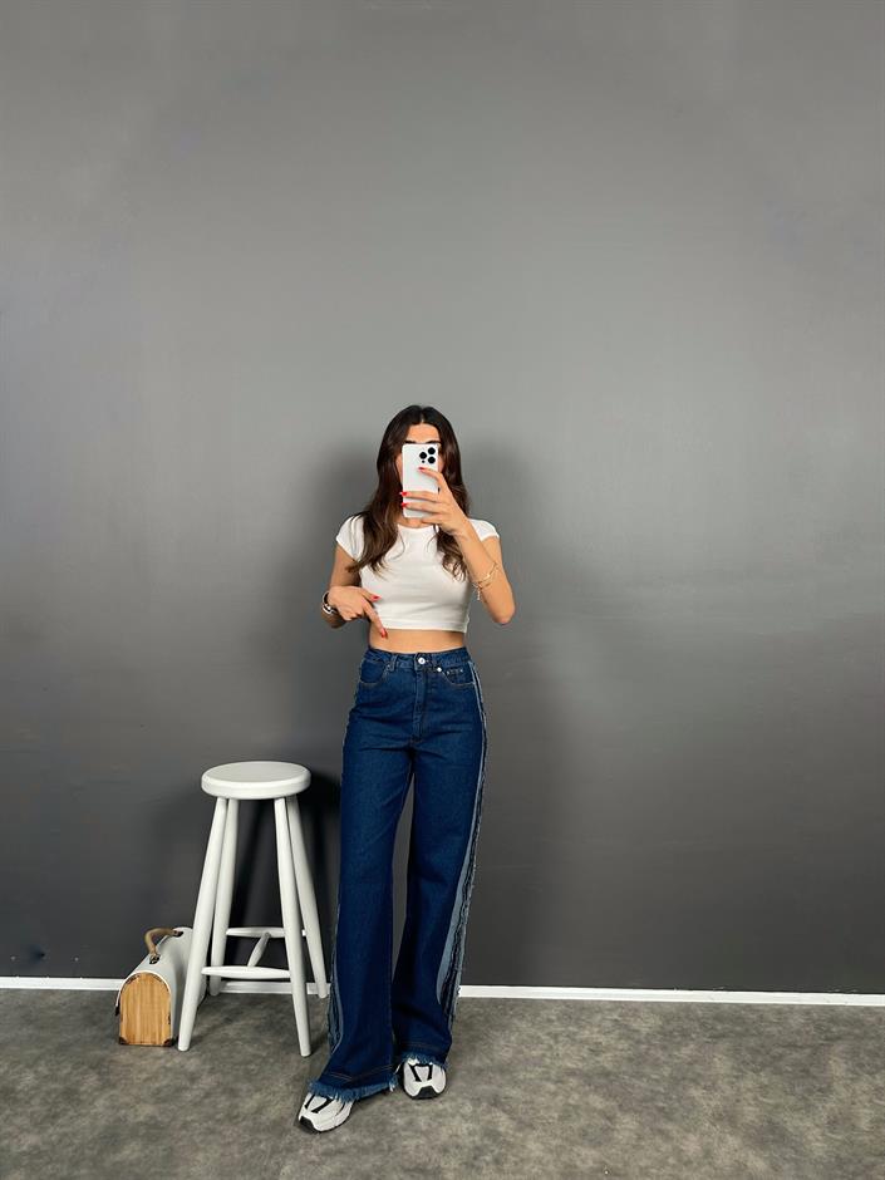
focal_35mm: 24
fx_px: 818
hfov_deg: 56.8
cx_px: 442
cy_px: 590
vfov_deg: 71.6
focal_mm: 6.86
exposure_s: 1/121
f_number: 1.78
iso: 160
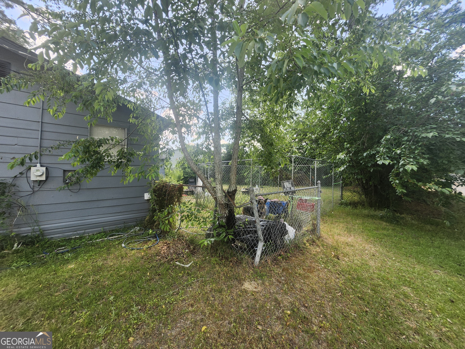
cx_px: 232
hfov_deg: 106.2
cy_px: 174
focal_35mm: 13
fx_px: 175
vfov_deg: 89.9
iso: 40
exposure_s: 1/200
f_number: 2.2
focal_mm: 1.74
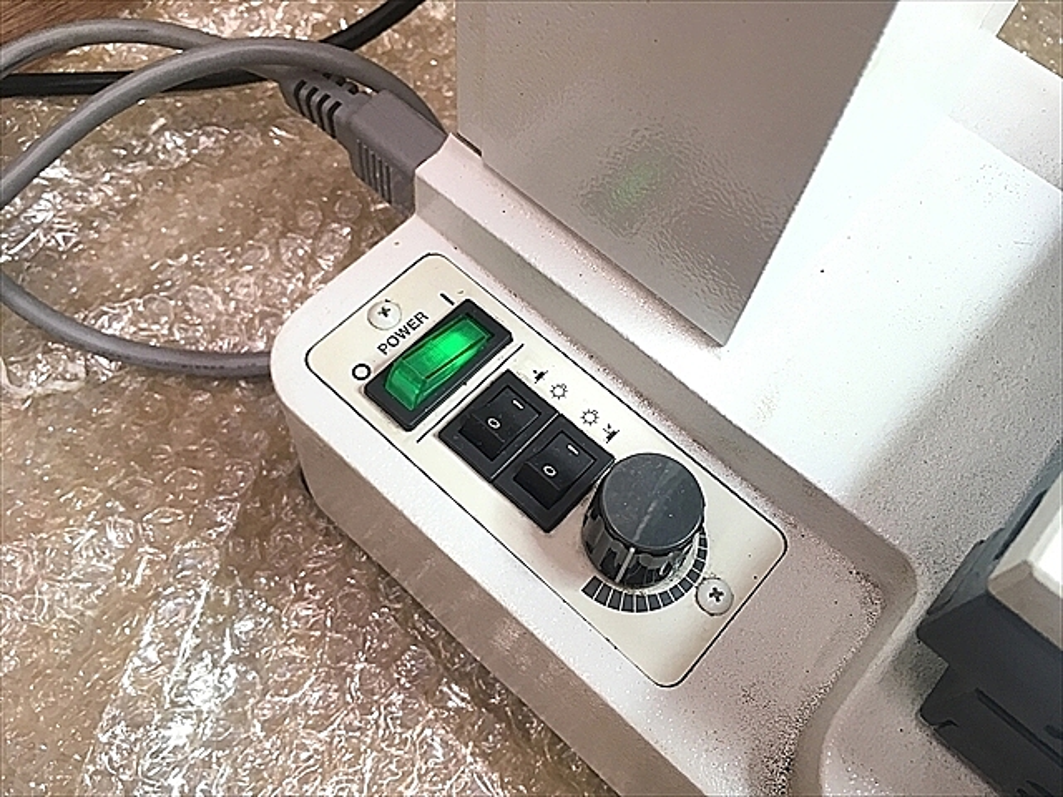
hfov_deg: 61.7
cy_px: 398
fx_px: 891
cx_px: 532
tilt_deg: -63.9
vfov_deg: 48.2
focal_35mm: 29
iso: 64
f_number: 2.2
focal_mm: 4.15
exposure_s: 1/30
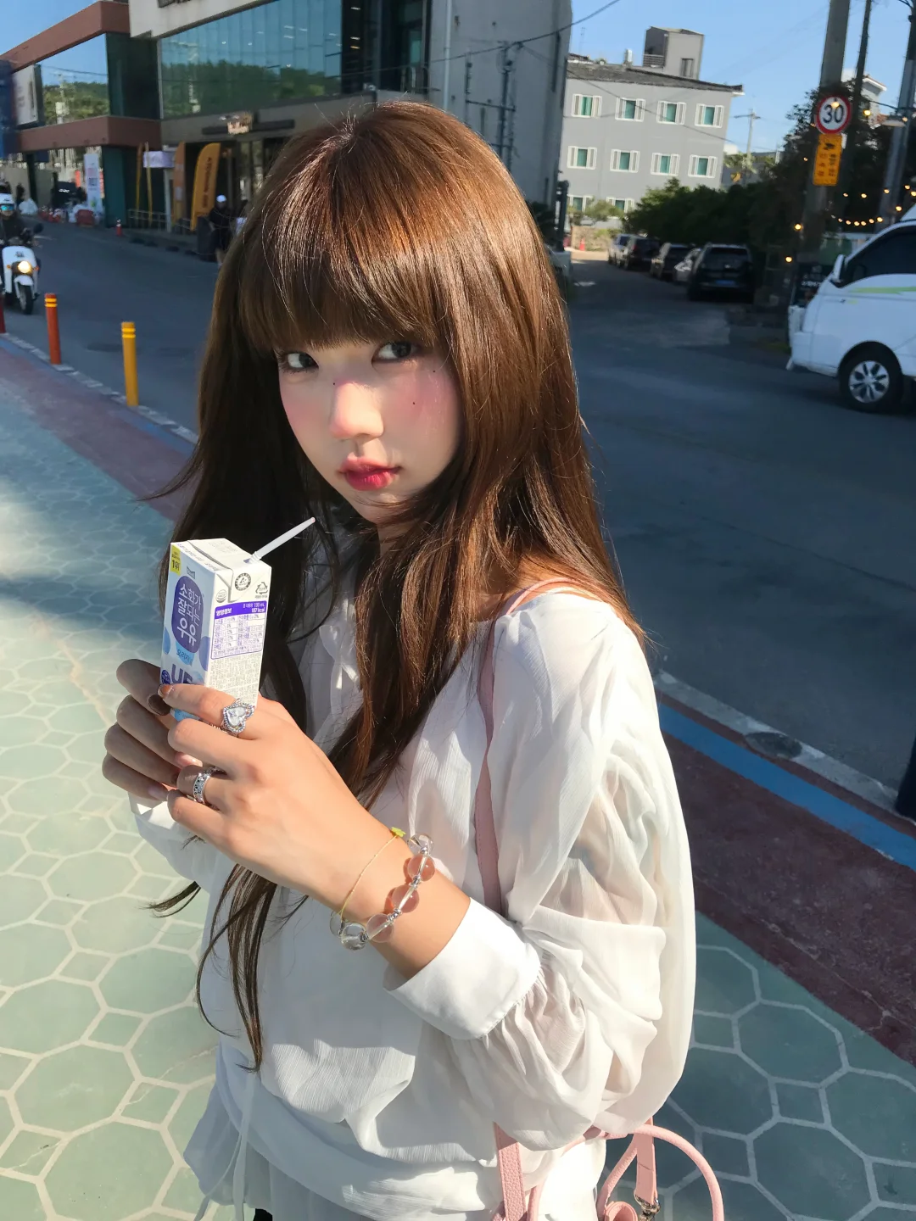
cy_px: 610
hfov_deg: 49.7
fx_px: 988
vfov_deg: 63.4
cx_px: 458
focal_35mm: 28
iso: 20
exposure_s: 1/2591
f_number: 1.8
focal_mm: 3.99
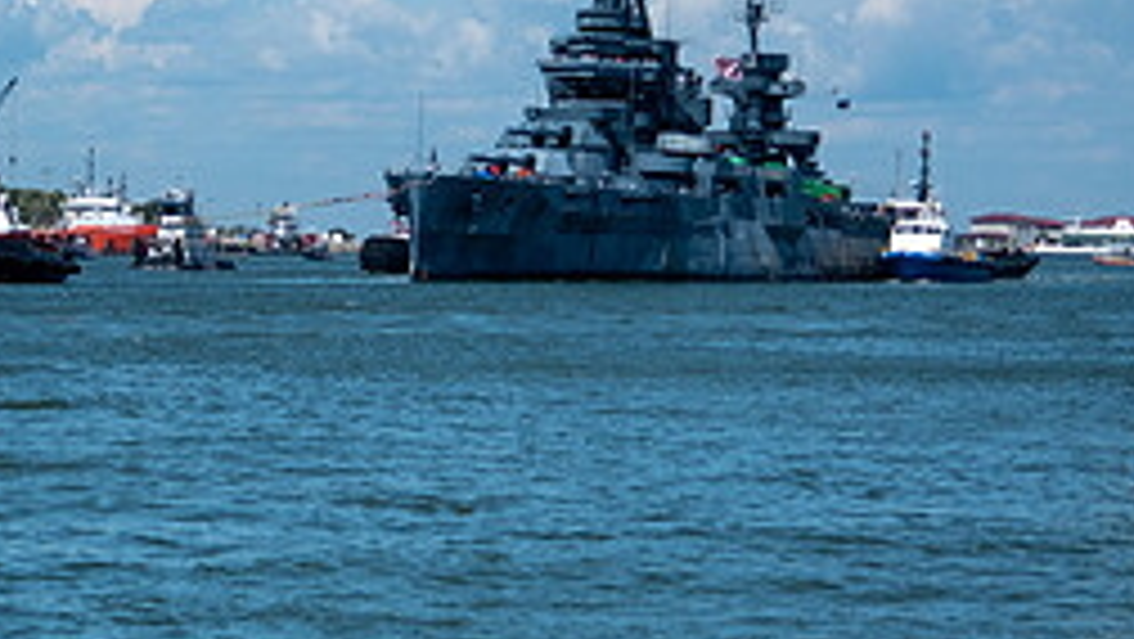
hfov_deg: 9.4
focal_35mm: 229
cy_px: 277
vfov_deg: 5.3
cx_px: 266
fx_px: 6889
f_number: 4
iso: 160
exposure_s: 1/4700
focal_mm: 63
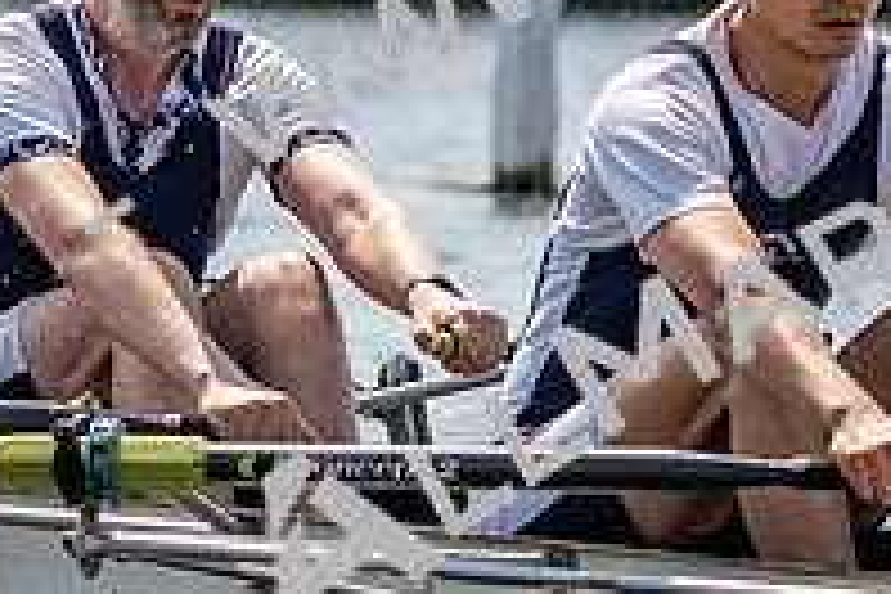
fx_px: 14502
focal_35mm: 586
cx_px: -122
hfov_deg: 3.5
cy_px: 241
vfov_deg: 2.3
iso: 200
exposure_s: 1/1600
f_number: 5.6
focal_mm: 200
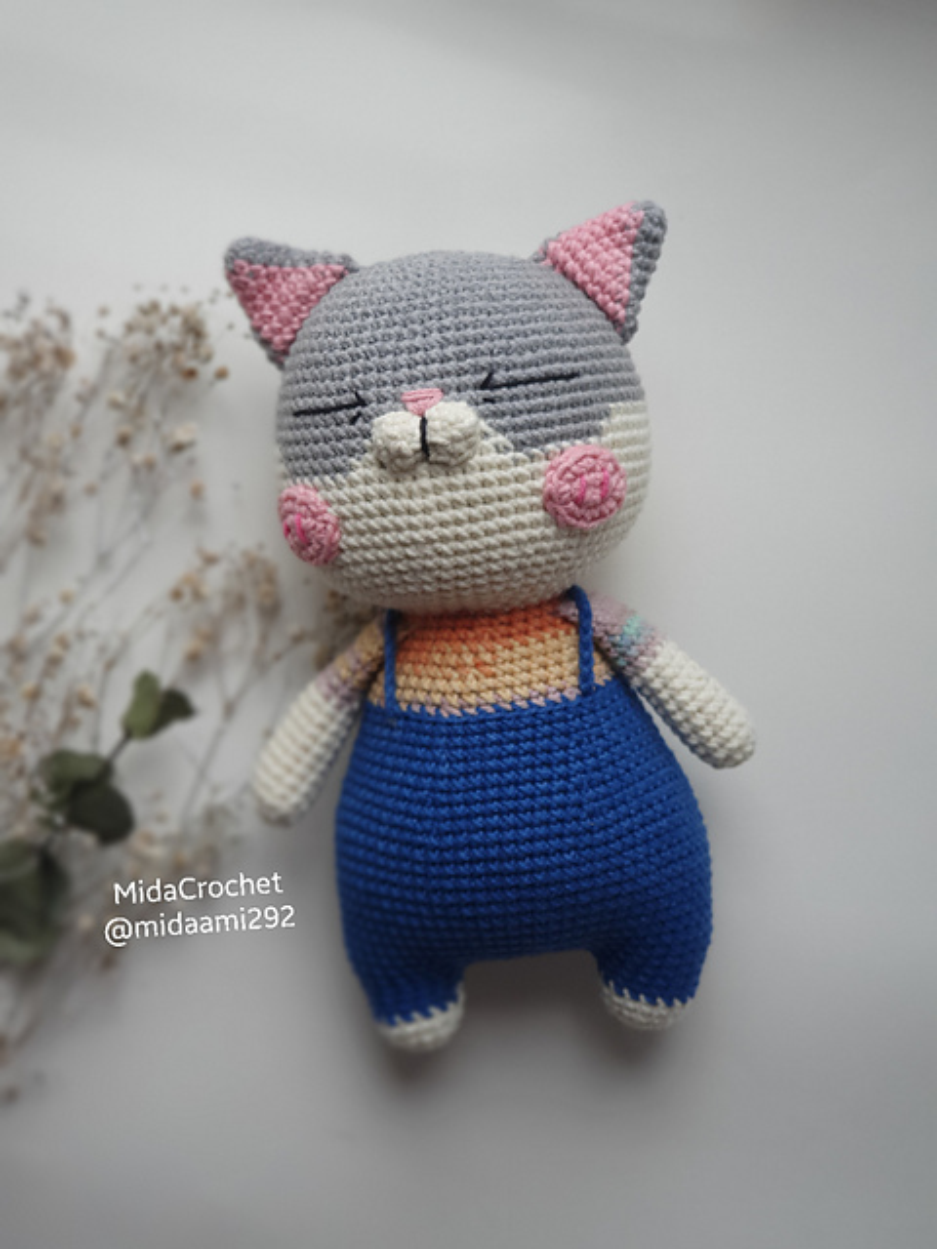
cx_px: 468
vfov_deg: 36.8
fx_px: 1877
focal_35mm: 52
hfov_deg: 28.0
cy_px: 624
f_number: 2.4
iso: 40
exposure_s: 1/250
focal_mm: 6
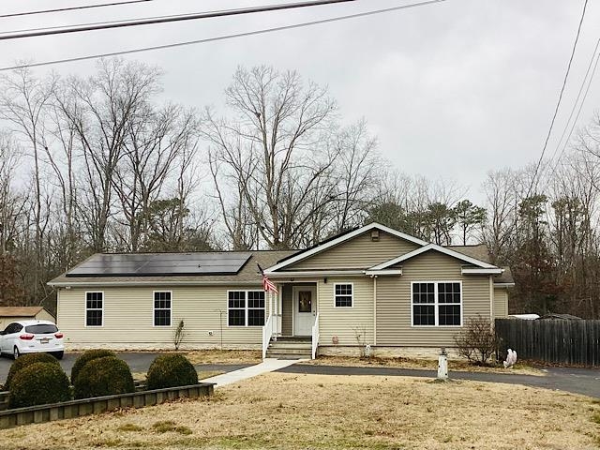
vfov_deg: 45.4
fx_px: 537
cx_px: 300
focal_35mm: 31
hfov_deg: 58.4
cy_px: 225
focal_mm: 3.3
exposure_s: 1/166
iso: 25
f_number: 2.4
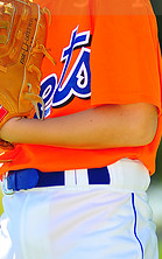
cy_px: -22
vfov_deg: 4.4
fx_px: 3379
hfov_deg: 2.7
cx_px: 49
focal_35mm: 479
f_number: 4
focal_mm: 180
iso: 200
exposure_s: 1/640
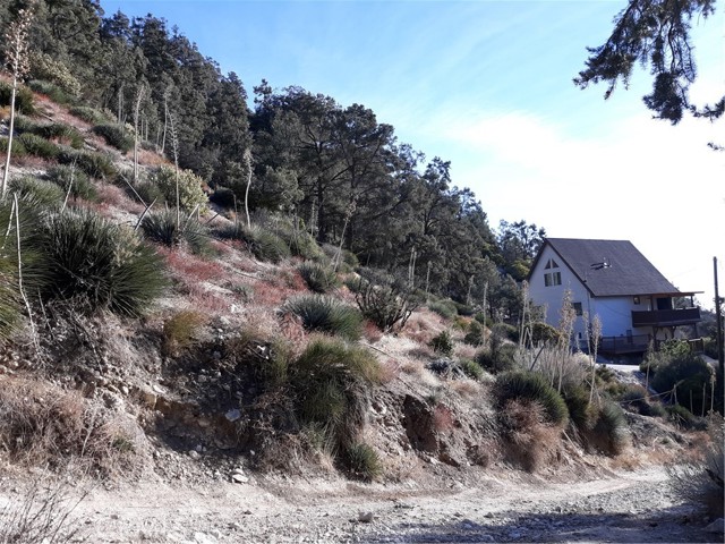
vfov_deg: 49.7
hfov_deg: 63.4
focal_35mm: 28
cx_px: 362
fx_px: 586
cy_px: 272
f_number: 1.7
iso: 40
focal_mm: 3.7
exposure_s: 1/702
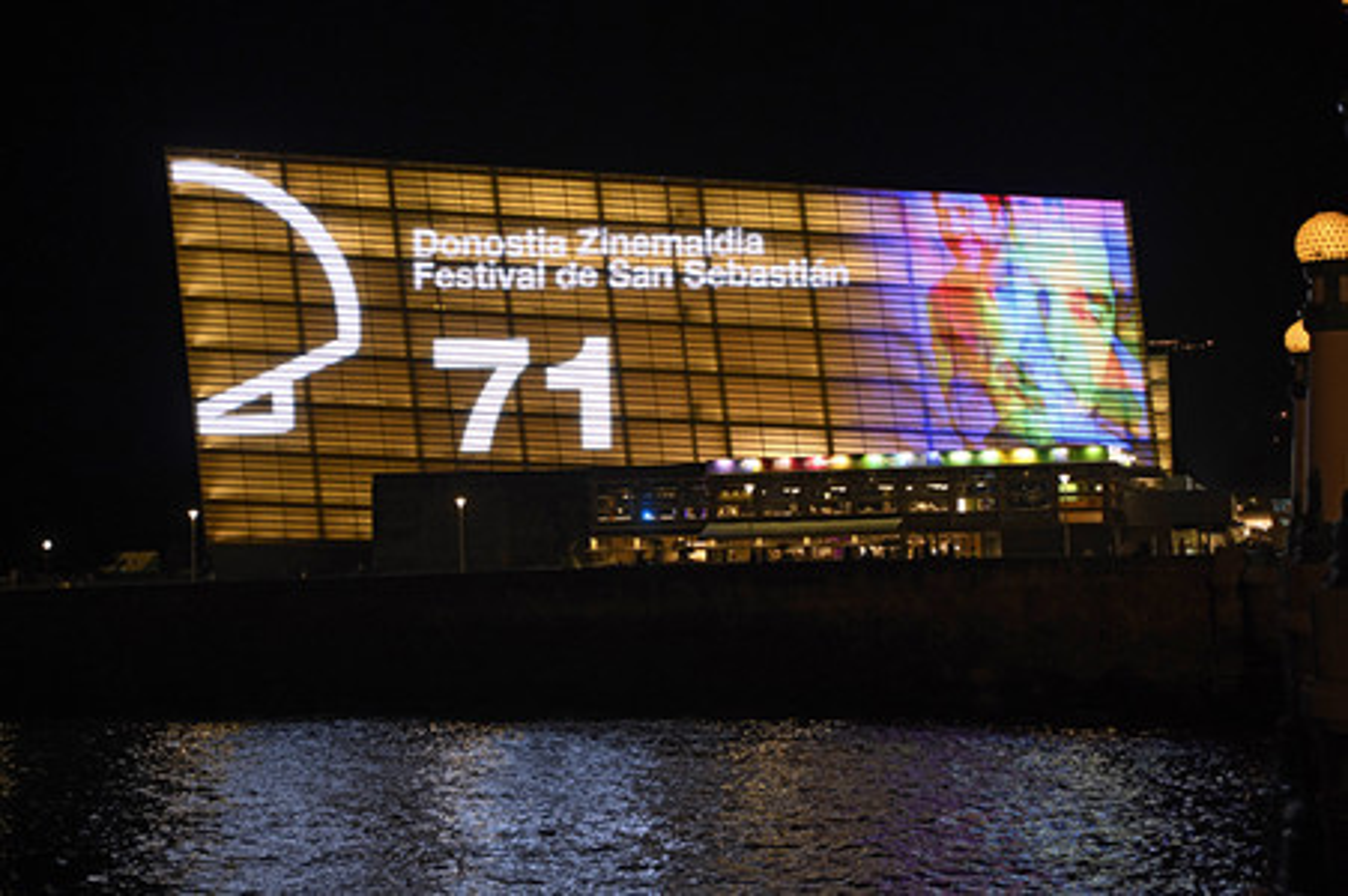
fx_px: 1871
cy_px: 448
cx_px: 674
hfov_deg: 39.6
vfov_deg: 27.0
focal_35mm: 50
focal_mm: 50
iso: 1250
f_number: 3.5
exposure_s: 1/100
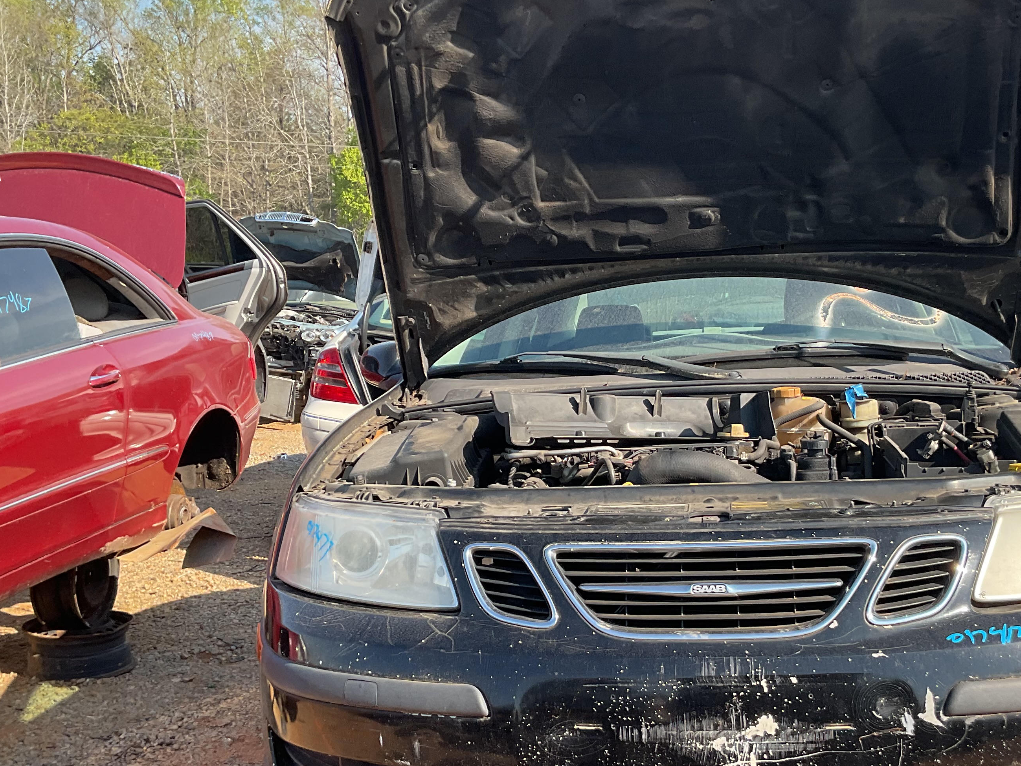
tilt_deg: -7.1
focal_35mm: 45
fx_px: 1327
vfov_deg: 32.1
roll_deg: +2.4
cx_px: 602
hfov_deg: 41.9
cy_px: 452
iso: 16
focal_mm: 3
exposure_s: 1/580
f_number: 1.8
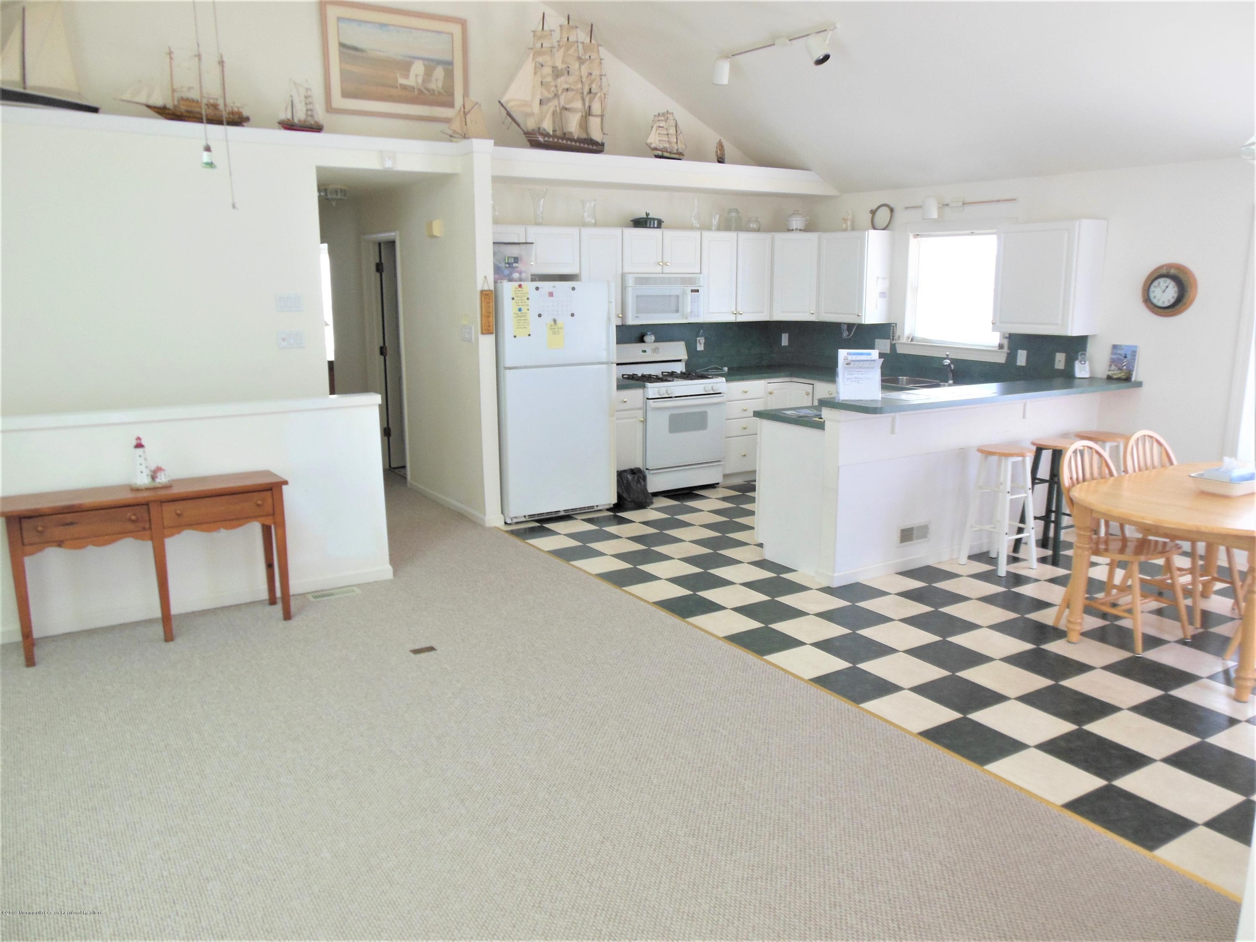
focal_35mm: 25
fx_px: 907
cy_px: 471
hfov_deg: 69.4
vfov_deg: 54.9
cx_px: 628
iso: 125
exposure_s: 1/30
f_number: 3.2
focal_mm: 4.5
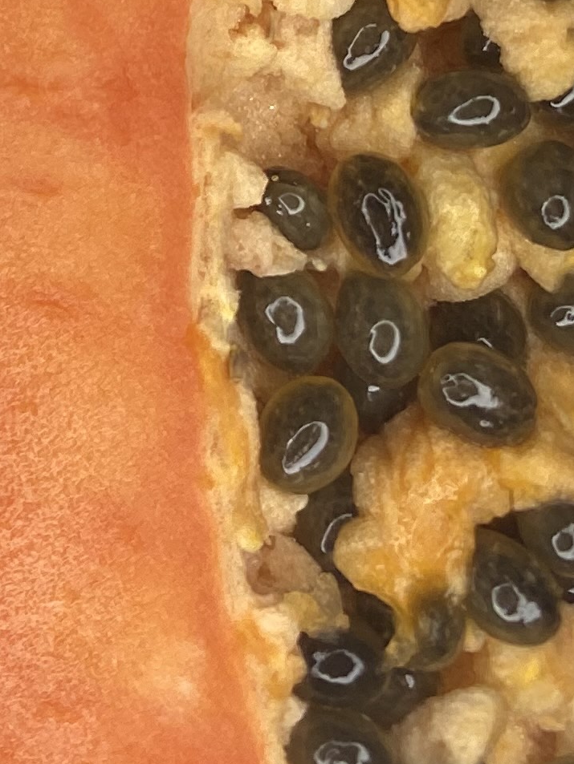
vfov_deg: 15.9
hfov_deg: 12.0
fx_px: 2431
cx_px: -585
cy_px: -483
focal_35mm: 110
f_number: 1.8
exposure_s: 1/122
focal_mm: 4.25
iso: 50
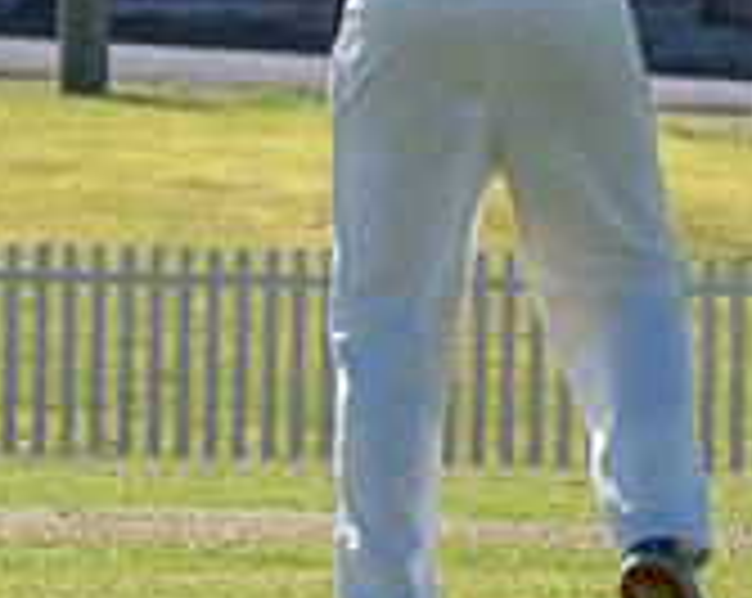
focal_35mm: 1691
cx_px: 962
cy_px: 123
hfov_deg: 1.1
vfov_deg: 0.9
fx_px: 37570
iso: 640
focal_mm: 240
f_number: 7.1
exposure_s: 1/2000
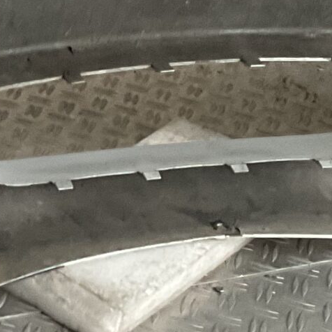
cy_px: 93
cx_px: -234
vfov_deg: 12.6
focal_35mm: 138
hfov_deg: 11.8
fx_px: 1497
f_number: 1.8
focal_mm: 3
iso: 160
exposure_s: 1/60
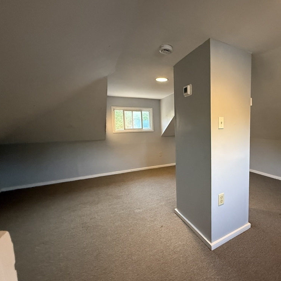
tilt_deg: -4.6
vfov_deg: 84.0
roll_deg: -0.3
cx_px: 191
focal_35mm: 17
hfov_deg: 80.7
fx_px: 156
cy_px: 139
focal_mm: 2.22
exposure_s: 1/60
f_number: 2.2
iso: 640
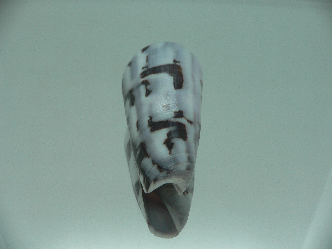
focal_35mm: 35
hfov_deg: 52.6
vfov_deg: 40.7
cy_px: 124
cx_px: 166
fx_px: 336
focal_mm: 4.6
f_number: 2.8
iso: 80
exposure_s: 1/60
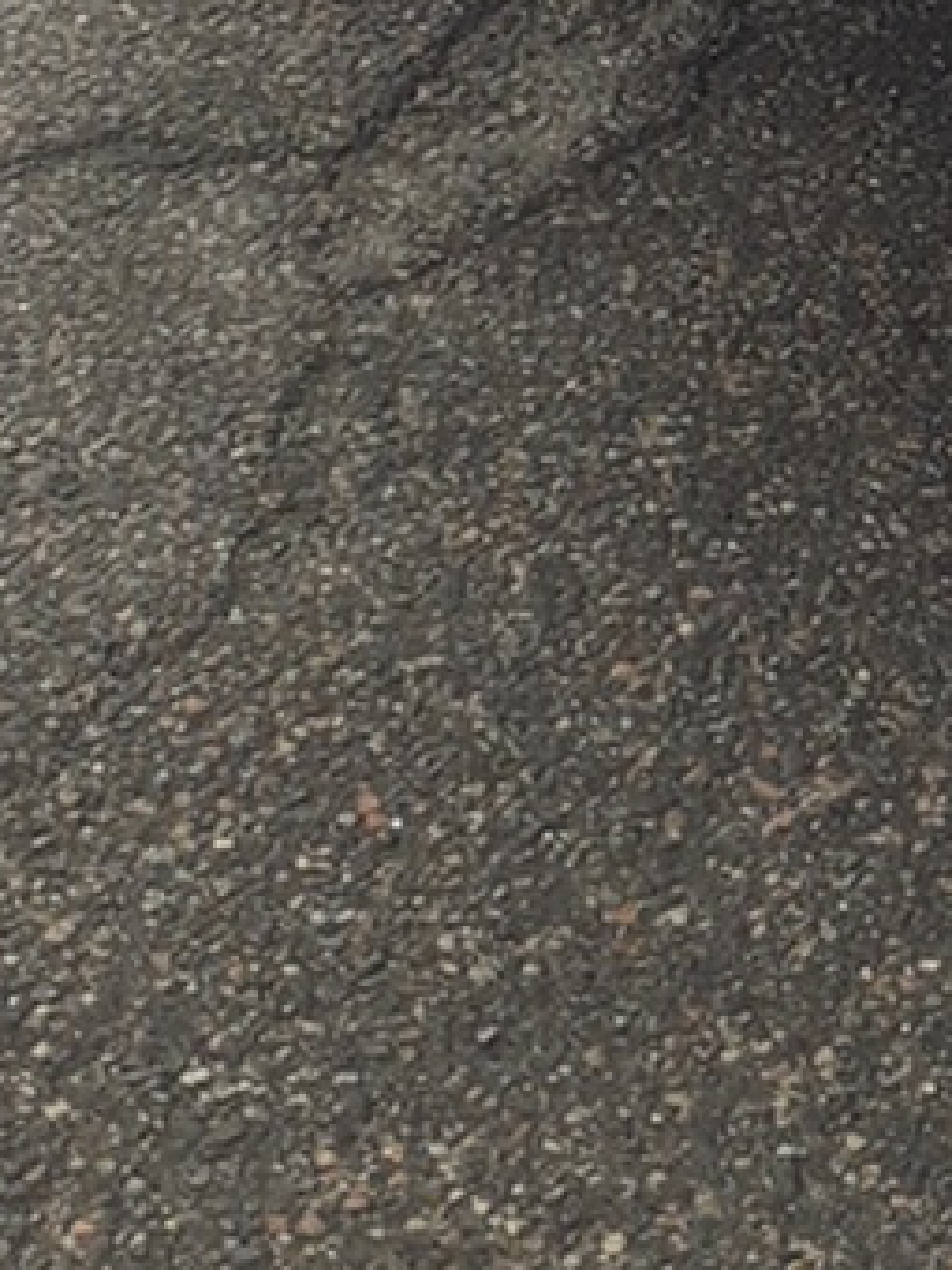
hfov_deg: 10.4
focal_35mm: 127
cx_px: 2135
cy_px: -896
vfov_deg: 14.0
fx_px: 4657
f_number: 1.9
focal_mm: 3.6
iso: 40
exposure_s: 1/324
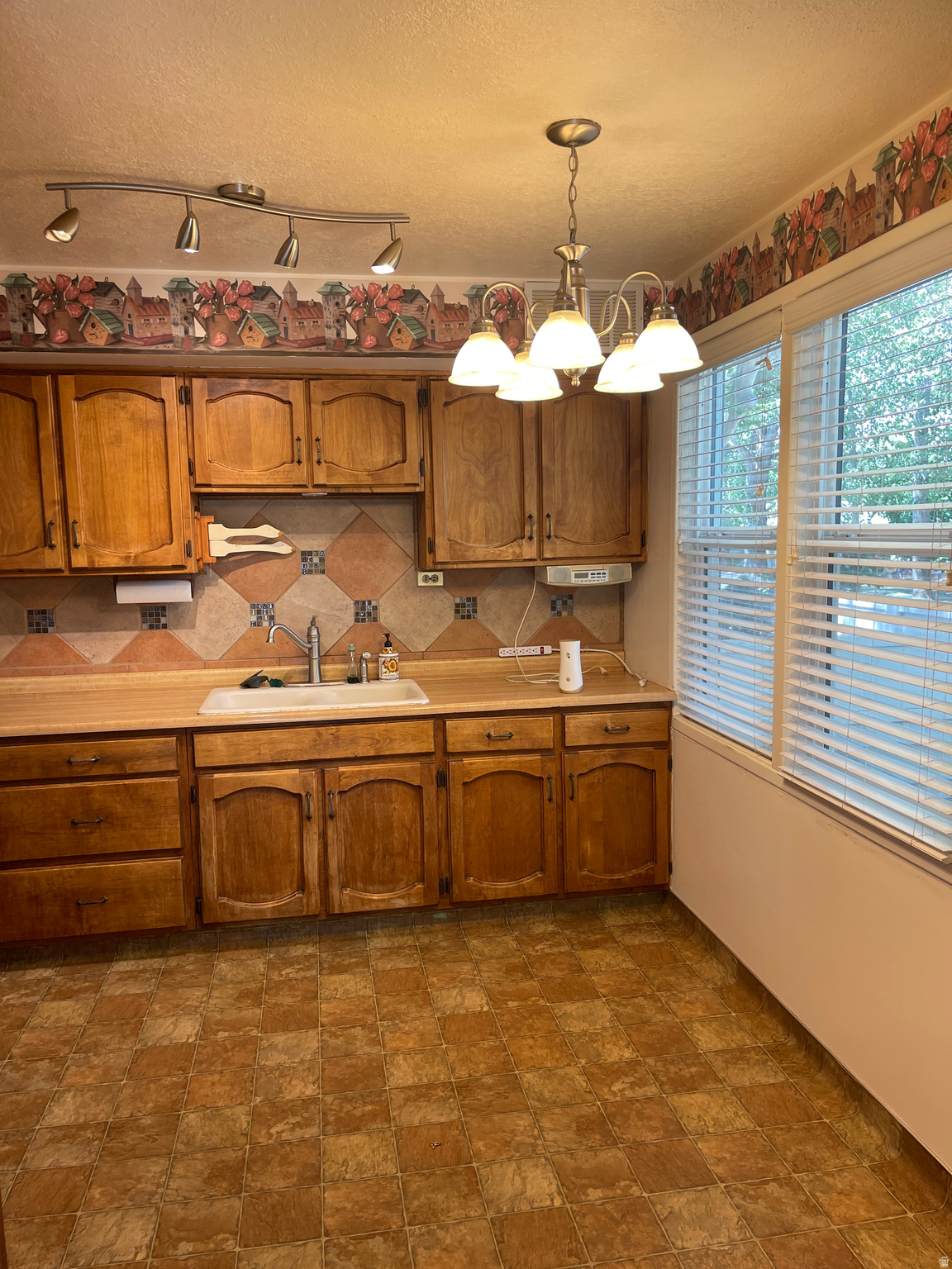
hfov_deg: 54.9
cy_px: 634
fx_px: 917
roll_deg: +3.2
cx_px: 476
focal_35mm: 25
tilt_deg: -5.8
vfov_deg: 69.4
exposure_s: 1/60
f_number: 1.6
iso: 80
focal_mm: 5.1
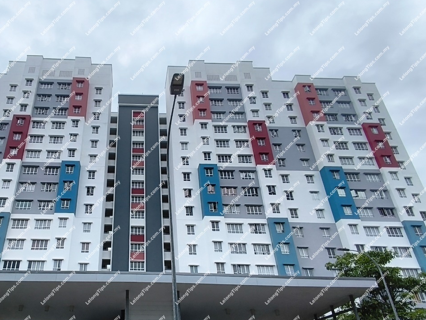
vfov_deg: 58.3
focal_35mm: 23
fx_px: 283
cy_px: 196
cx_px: 138
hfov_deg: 71.5
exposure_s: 1/3565
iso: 50
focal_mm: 1.65
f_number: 2.2
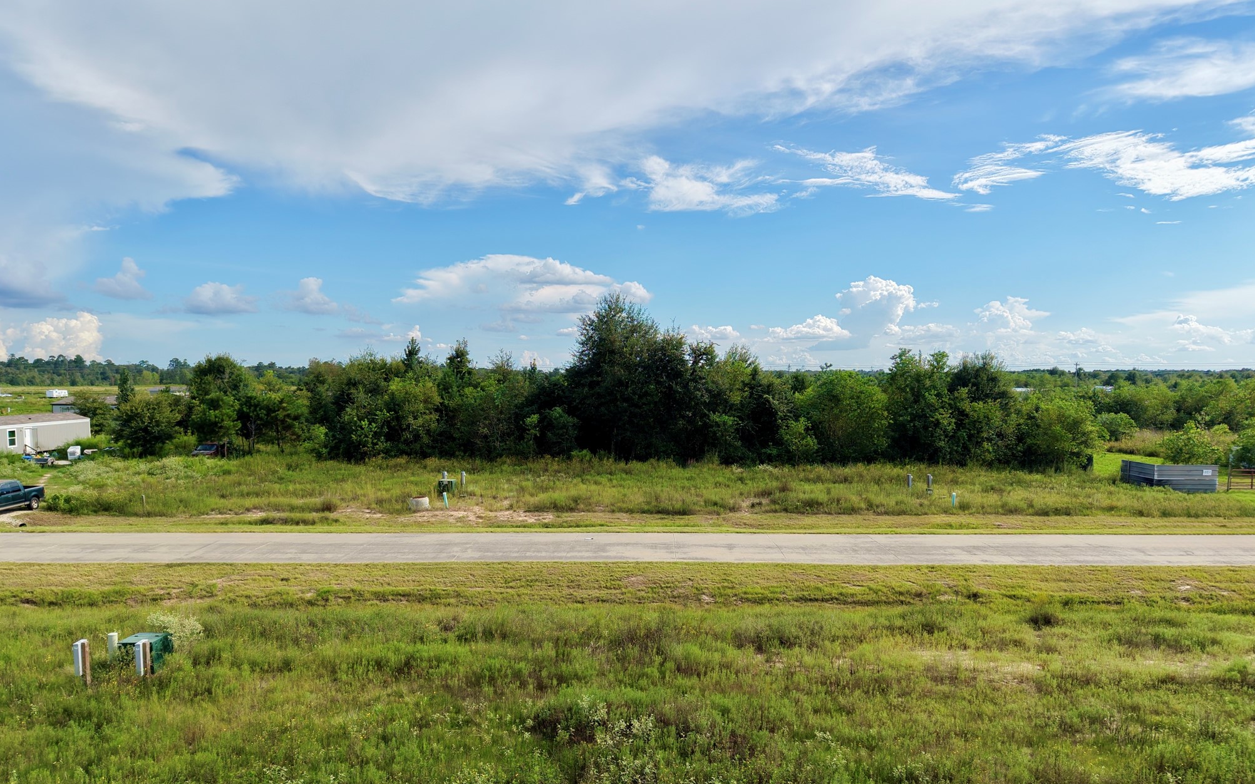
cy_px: 451
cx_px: 621
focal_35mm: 26
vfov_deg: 47.4
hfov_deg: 70.4
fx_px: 889
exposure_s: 1/6000
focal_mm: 8.67
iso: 400
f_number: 1.8
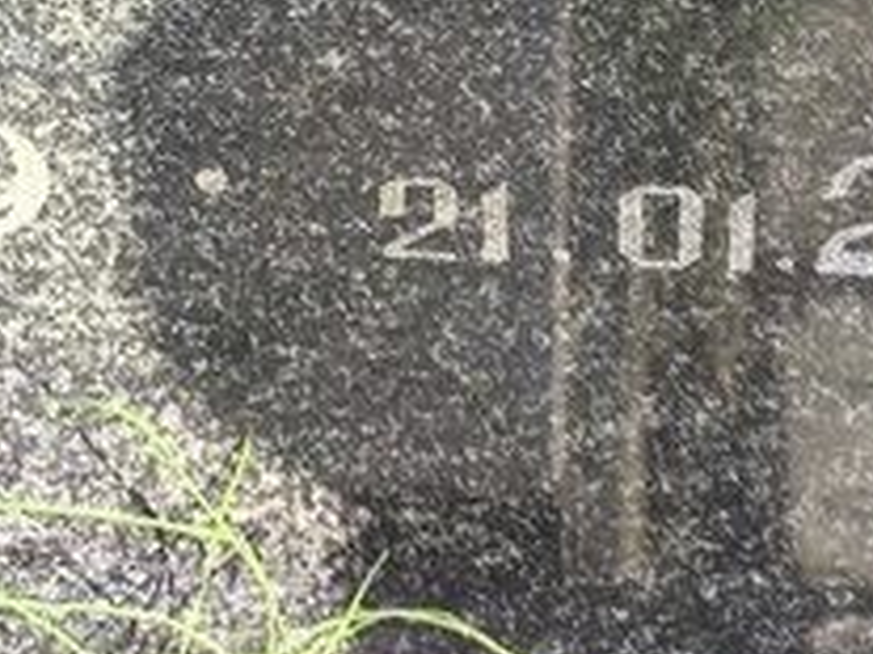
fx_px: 4865
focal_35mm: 193
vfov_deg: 7.5
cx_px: 259
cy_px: -523
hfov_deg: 10.2
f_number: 1.7
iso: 50
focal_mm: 4.71
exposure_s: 1/174
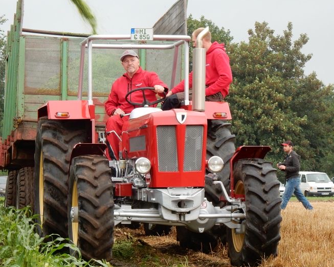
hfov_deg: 13.8
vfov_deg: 11.0
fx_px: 1384
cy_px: 117
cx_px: 131
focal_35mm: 140
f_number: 5.6
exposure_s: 1/80
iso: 125
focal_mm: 20.9
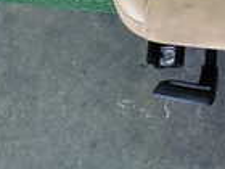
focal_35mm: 107
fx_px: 695
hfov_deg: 17.1
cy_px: -151
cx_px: 309
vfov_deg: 12.4
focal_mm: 4.5
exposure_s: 1/30
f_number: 2
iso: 200
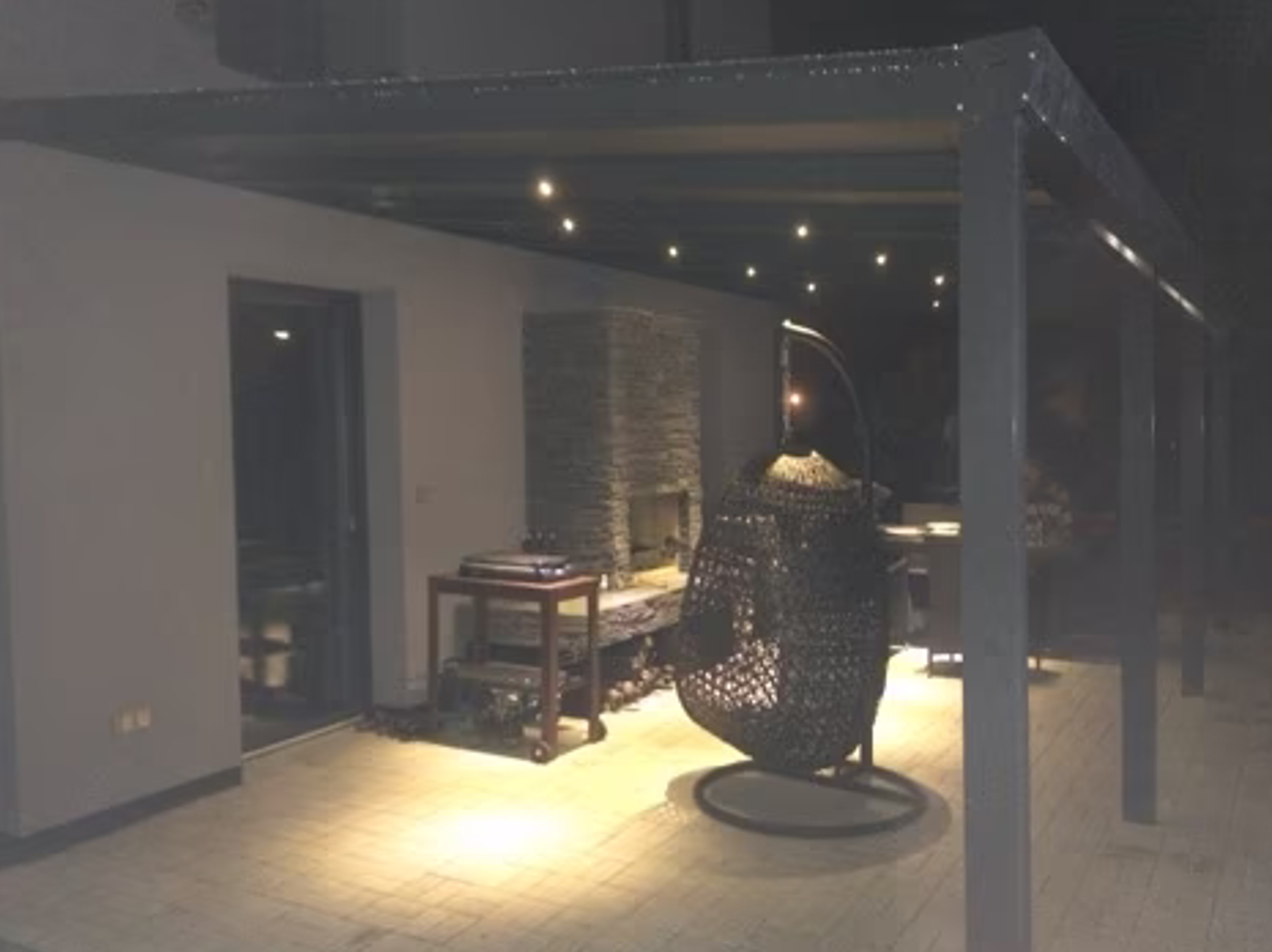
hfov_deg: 58.4
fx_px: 1138
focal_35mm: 31
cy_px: 471
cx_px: 635
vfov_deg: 45.4
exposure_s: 1/16
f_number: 2.2
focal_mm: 4.12
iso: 800
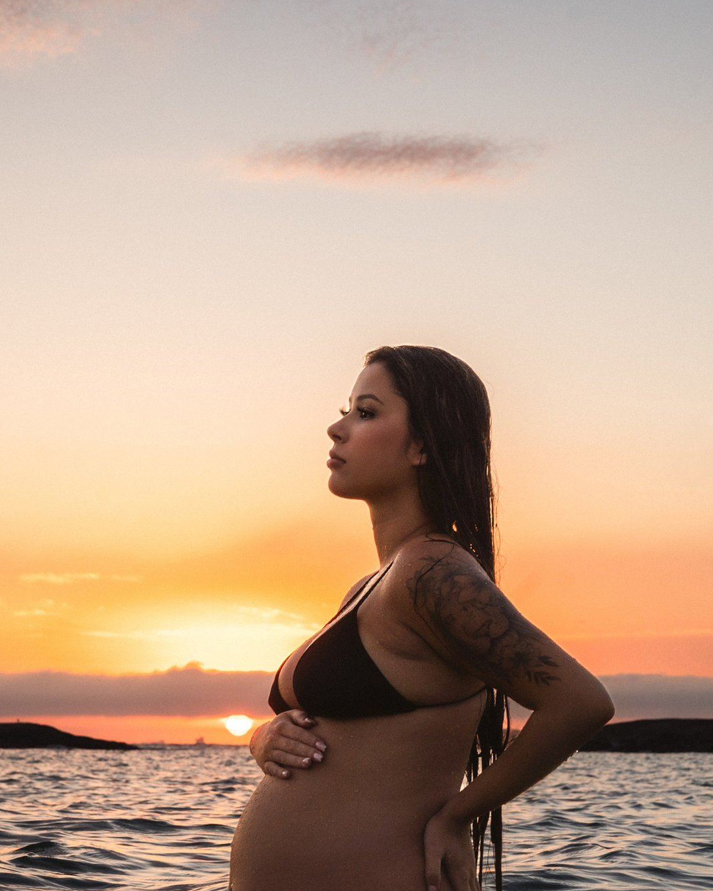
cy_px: 561
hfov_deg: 18.3
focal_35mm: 84
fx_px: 2216
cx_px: 373
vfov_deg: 22.7
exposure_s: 1/200
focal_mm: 47
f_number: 8
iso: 500
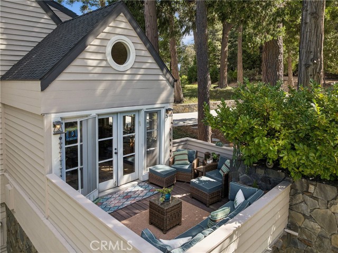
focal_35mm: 24
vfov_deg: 56.8
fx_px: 234
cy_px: 126
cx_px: 169
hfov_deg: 71.6
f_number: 2.8
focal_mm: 12.3
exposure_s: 1/40
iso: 100
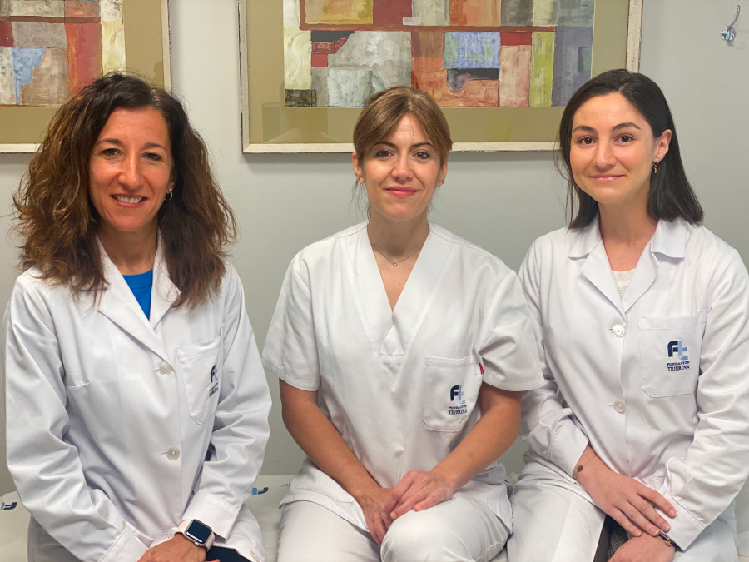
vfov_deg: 28.0
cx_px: 374
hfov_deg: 36.8
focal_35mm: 52
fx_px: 1125
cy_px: 281
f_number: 2
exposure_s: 1/122
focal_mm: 6
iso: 125
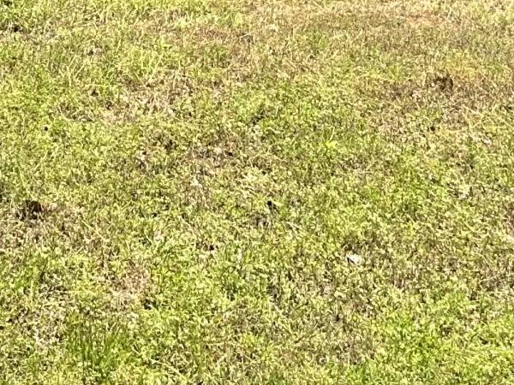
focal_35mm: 120
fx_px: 1782
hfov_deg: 16.4
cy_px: -313
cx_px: 176
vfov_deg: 11.4
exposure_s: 1/1587
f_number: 1.78
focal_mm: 6.86
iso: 80
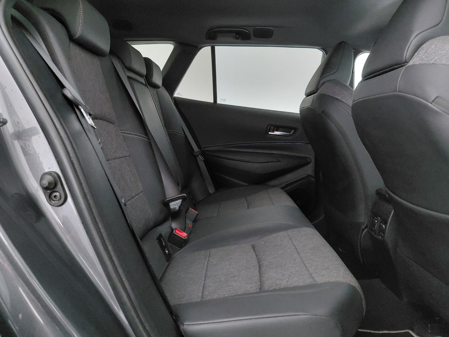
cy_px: 168
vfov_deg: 54.9
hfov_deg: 69.4
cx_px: 224
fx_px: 324
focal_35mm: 25
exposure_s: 1/25
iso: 400
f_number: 1.8
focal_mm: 4.69
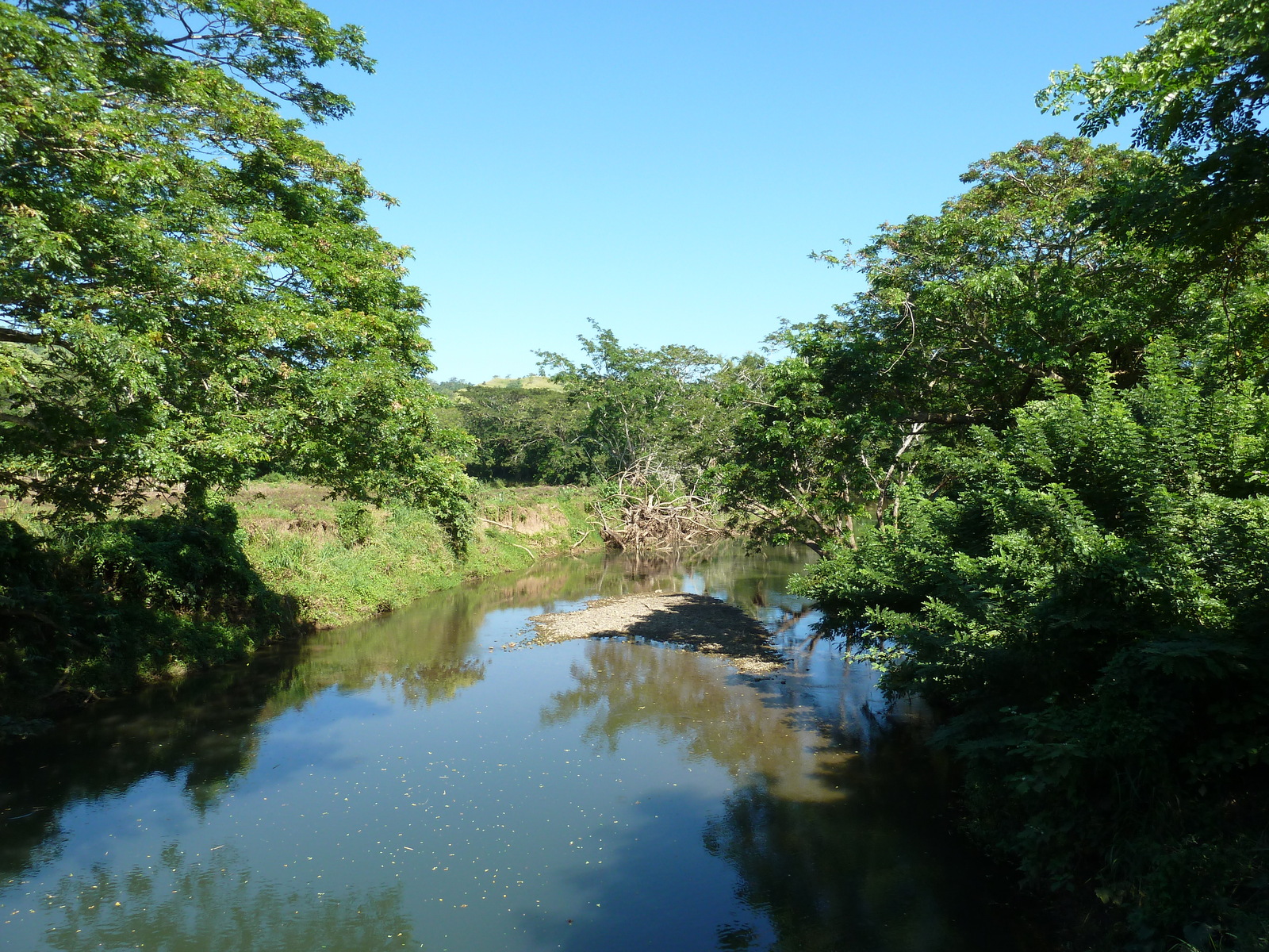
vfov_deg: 54.9
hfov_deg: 69.4
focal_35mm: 25
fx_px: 916
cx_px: 634
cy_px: 476
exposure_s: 1/250
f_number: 4
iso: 80
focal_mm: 4.1
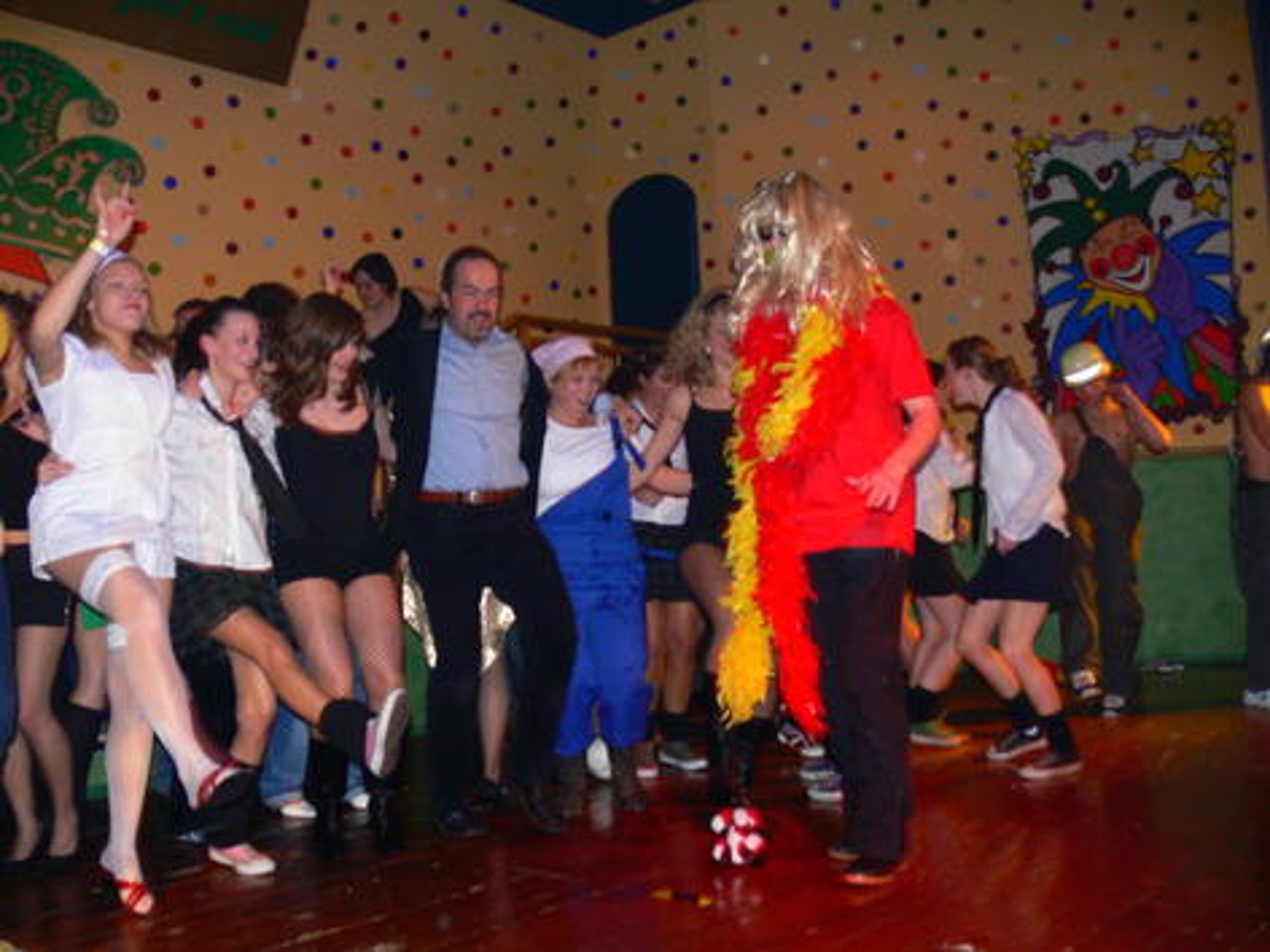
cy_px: 476
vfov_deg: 40.7
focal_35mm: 35
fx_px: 1284
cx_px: 635
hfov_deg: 52.6
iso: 100
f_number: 2.8
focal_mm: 7.4
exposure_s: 1/30
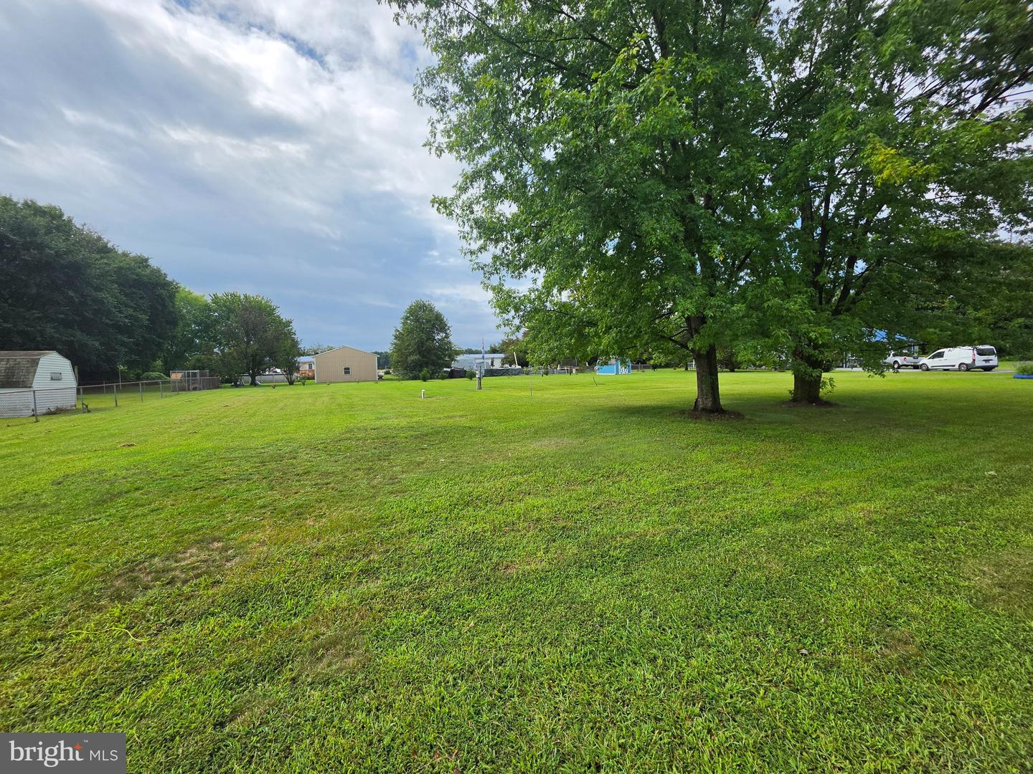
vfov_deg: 89.9
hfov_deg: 106.2
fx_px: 388
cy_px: 387
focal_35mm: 13
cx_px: 516
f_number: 1.9
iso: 32
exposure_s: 1/2593
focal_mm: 2.2
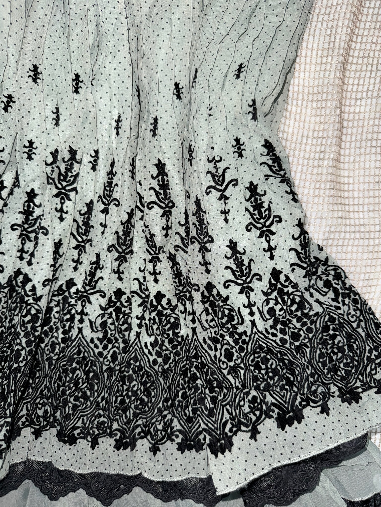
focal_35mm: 24
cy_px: 254
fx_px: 352
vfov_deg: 71.6
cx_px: 190
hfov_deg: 56.8
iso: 64
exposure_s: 1/66
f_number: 1.78
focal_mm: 6.76
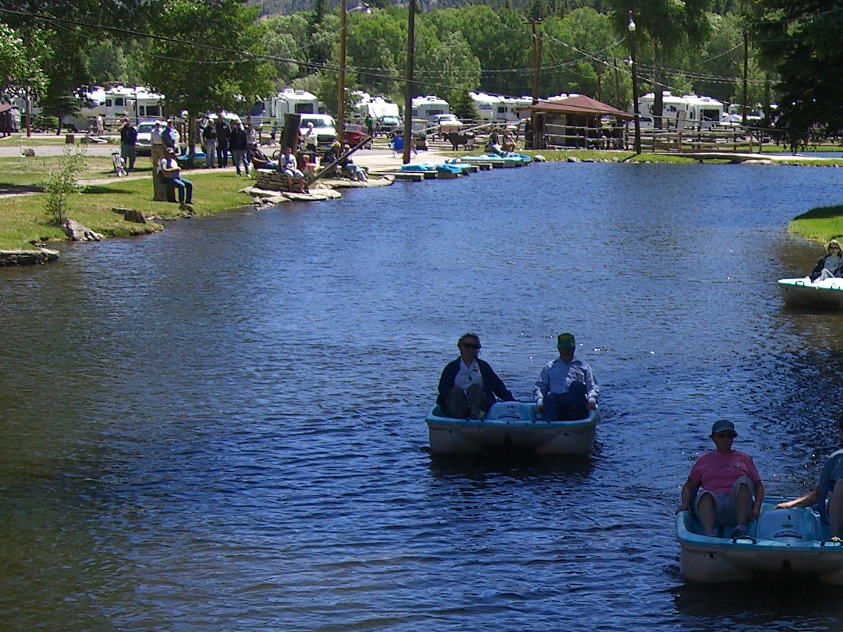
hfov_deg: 21.3
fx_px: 2143
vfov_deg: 16.5
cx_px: 885
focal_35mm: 88
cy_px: 607
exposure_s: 1/400
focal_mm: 7.9
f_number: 4
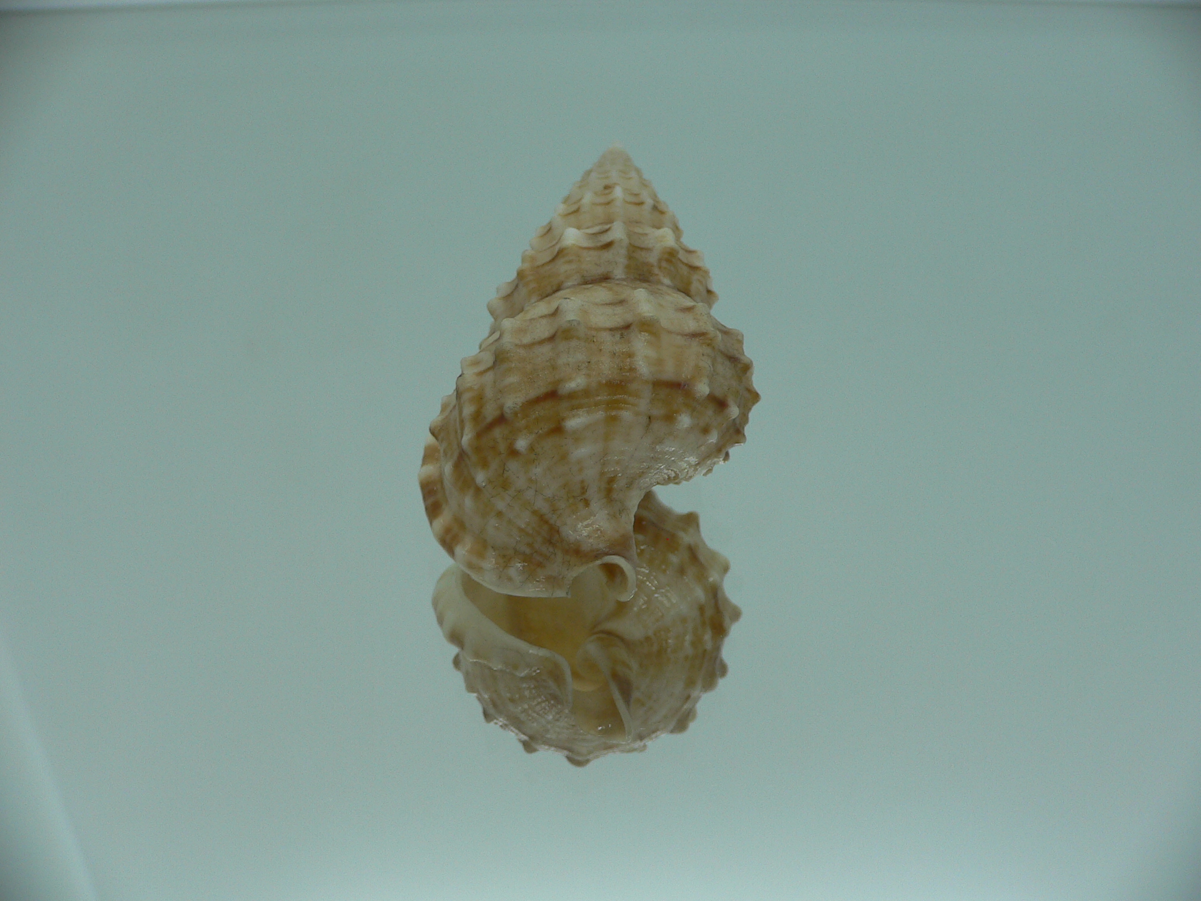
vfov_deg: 40.7
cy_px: 450
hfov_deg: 52.6
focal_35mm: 35
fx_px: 1214
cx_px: 600
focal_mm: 4.6
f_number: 2.8
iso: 80
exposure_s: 1/60
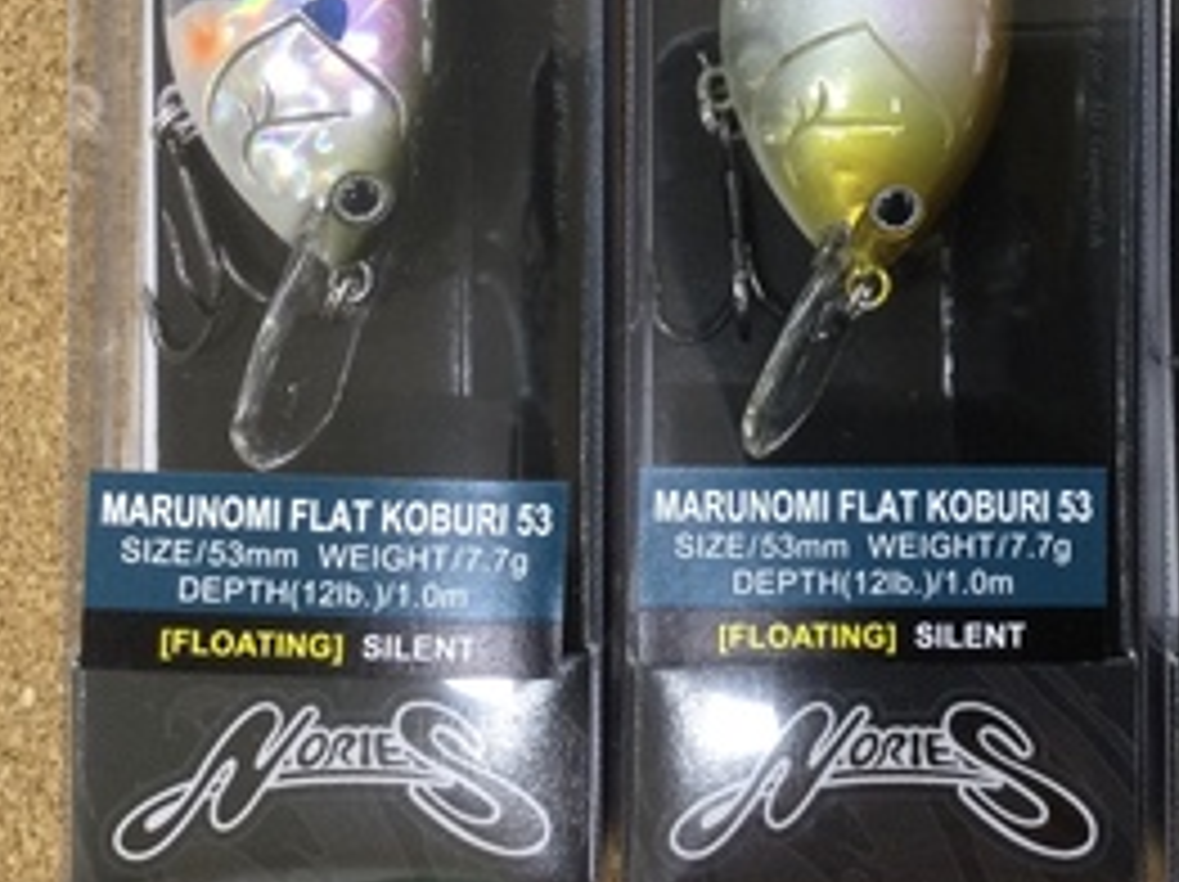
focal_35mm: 71
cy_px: 36
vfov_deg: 20.2
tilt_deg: -86.8
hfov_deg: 27.1
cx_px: 886
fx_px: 2416
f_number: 2.4
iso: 64
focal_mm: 3.3
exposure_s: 1/30
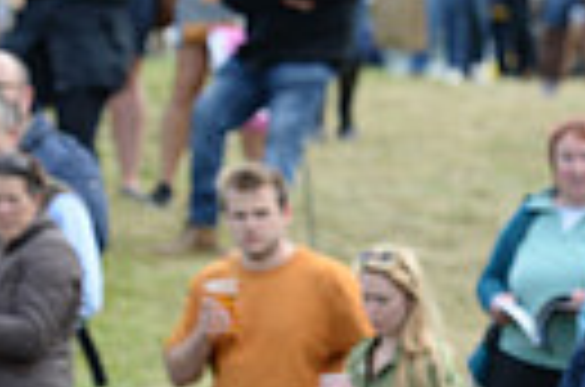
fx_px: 16680
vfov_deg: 1.3
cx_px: 684
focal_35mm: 1029
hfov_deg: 2.0
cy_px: 810
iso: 800
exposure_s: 1/1000
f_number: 6.3
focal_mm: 230
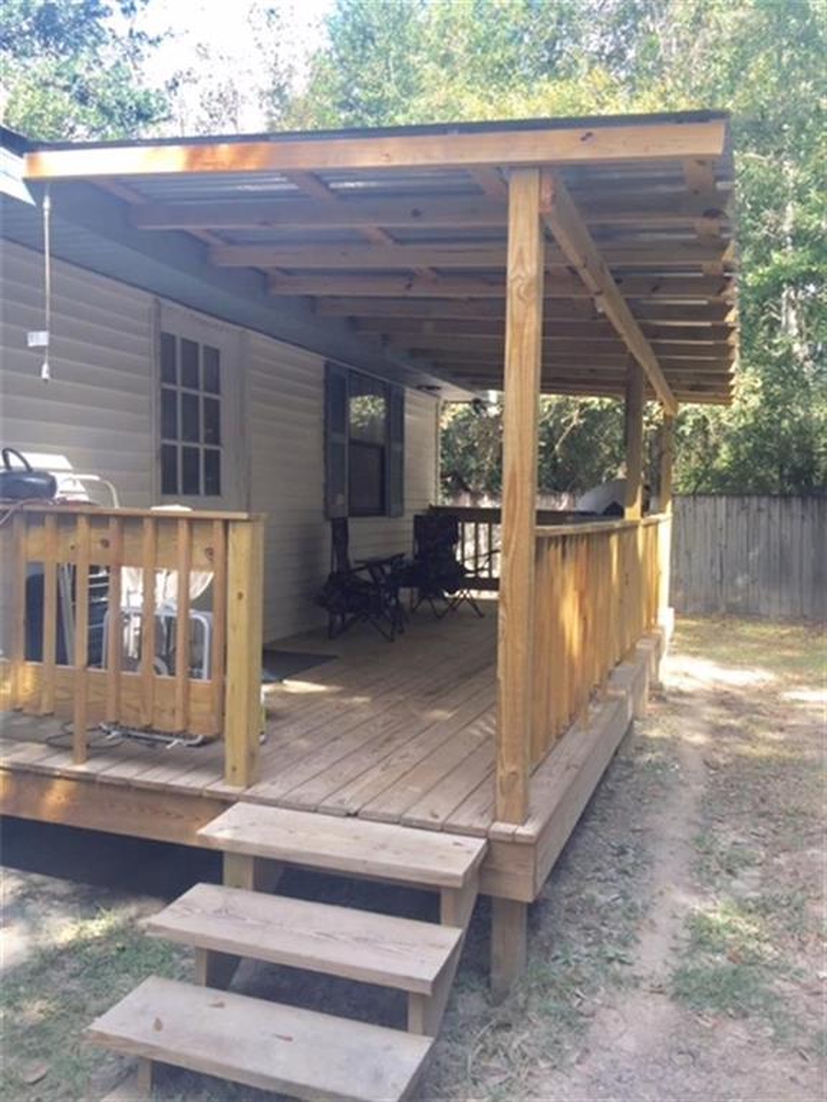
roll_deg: -0.3
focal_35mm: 29
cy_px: 551
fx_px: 924
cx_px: 414
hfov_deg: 48.2
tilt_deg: -0.3
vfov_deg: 61.7
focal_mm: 4.15
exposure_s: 1/225
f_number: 2.2
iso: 32
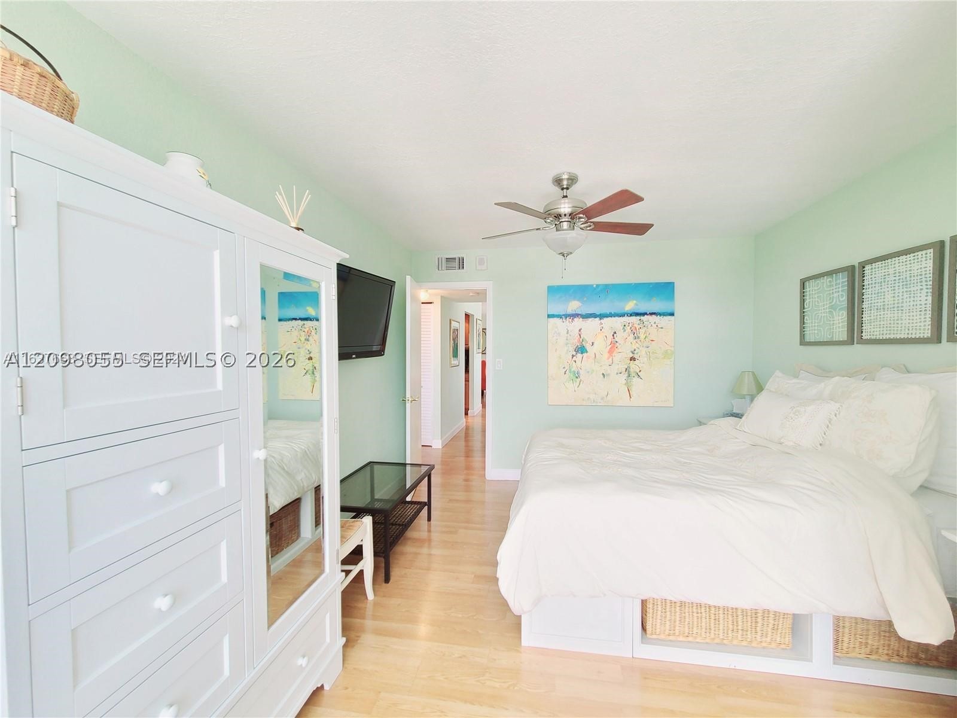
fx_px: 359
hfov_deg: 106.2
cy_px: 359
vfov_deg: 89.9
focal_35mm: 13
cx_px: 478
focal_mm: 2.2
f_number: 2.2
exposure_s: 1/60.2
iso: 100
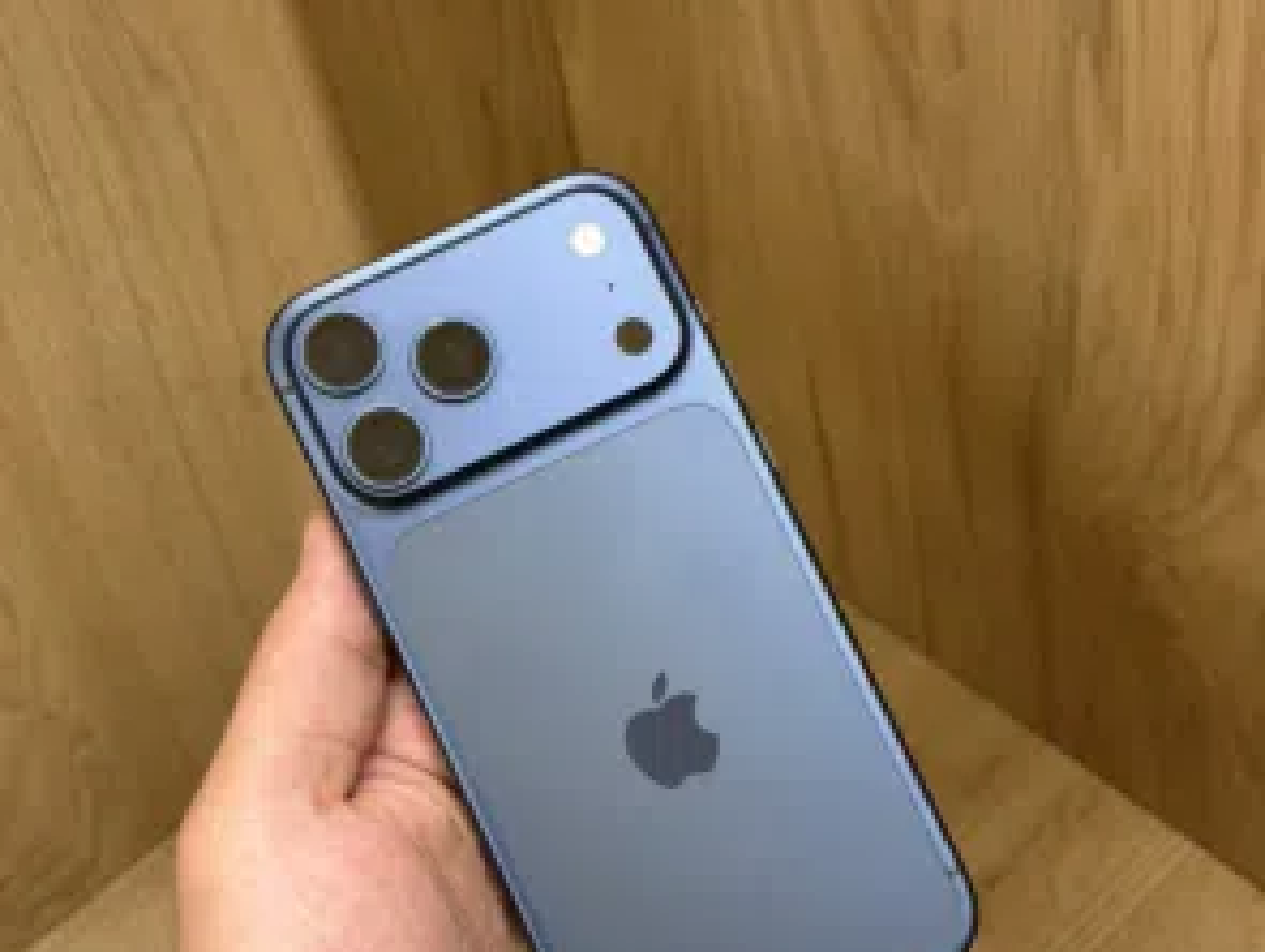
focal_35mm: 65
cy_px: 532
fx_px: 2378
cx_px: 626
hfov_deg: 29.8
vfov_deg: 22.6
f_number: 1.78
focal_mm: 6.76
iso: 250
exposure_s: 1/50
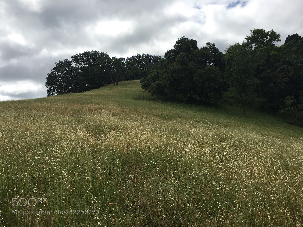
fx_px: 254
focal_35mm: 29
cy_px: 114
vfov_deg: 48.2
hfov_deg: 61.7
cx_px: 152
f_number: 2.2
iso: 25
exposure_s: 1/2198
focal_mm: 4.15
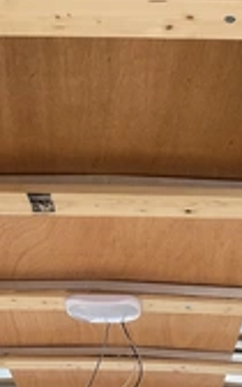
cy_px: 263
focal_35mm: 73
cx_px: 129
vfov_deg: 28.0
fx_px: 770
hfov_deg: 17.9
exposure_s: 1/109
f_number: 1.8
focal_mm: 3
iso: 64
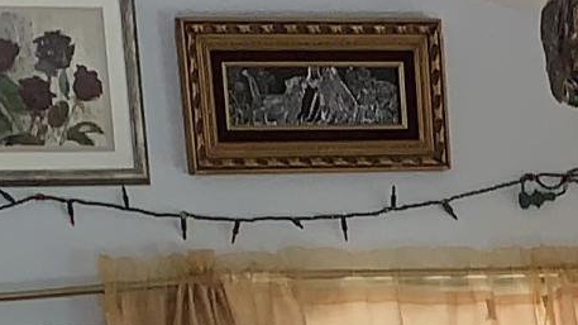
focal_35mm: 186
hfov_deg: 11.2
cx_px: 798
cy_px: 1107
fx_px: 2851
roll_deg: +4.0
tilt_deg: -13.7
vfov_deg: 5.9
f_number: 1.8
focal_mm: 4.25
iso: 25
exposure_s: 1/48
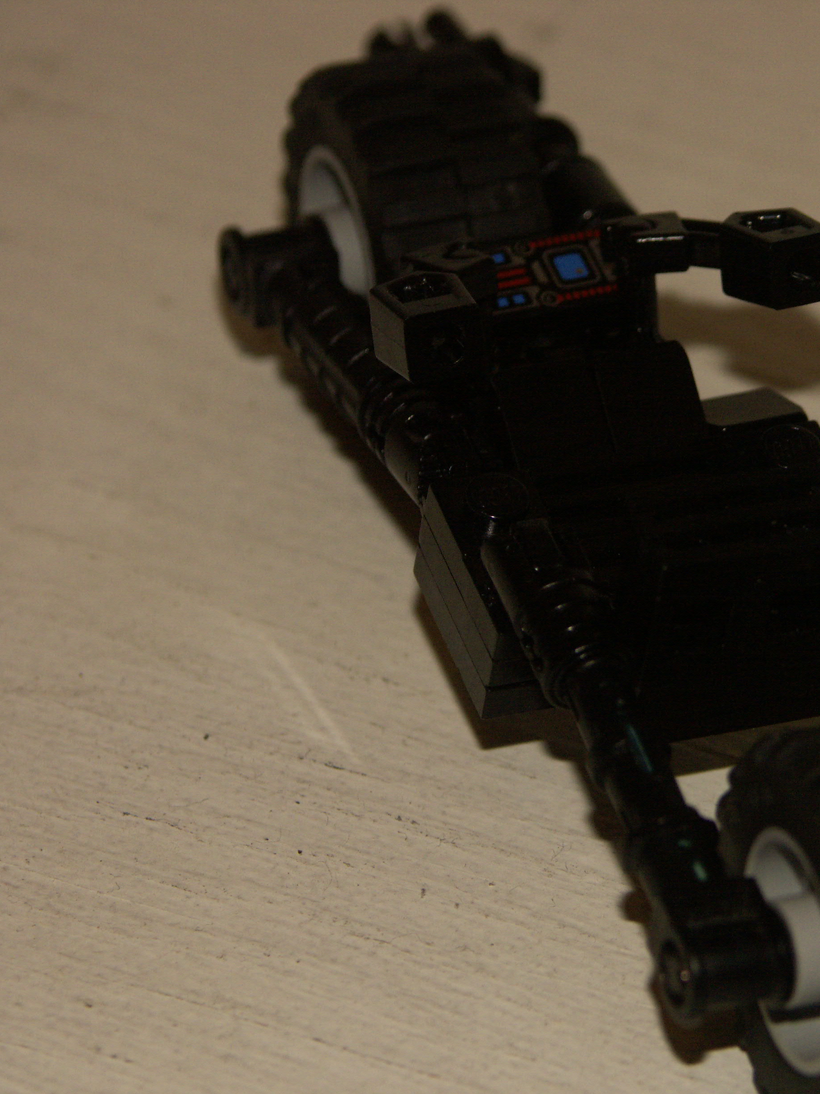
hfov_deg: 6.6
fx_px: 7138
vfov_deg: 8.8
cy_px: 546
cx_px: 680
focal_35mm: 226
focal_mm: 42.88
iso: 200
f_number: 4
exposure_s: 1/160
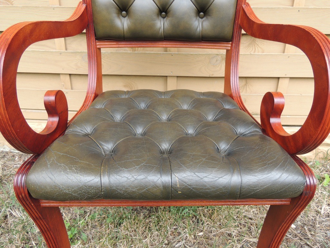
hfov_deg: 60.0
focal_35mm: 30
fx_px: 286
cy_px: 124
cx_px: 165
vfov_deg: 46.8
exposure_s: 1/100
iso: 100
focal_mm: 5.3
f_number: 3.1
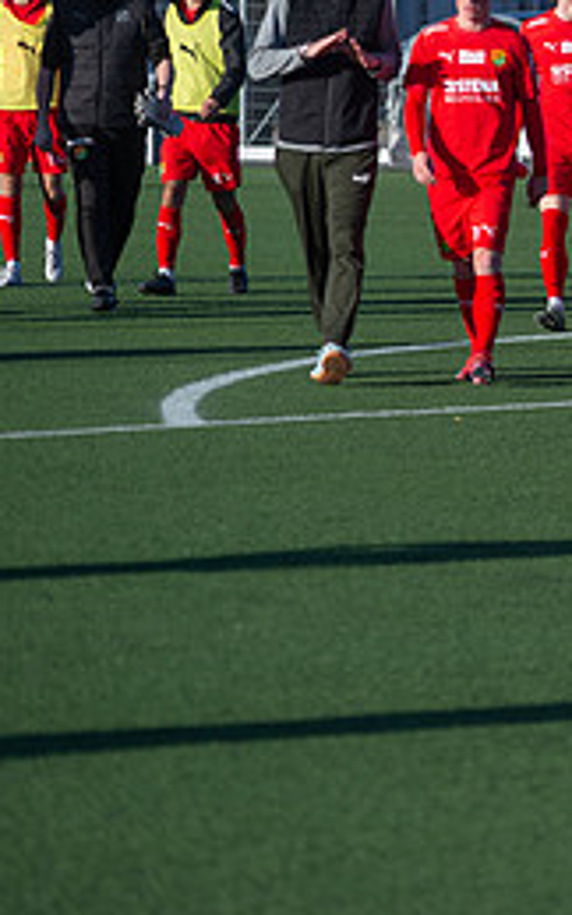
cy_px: 251
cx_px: 992
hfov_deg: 4.5
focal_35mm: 290
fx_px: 7229
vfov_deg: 7.2
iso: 110
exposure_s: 1/1600
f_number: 3.2
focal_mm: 122
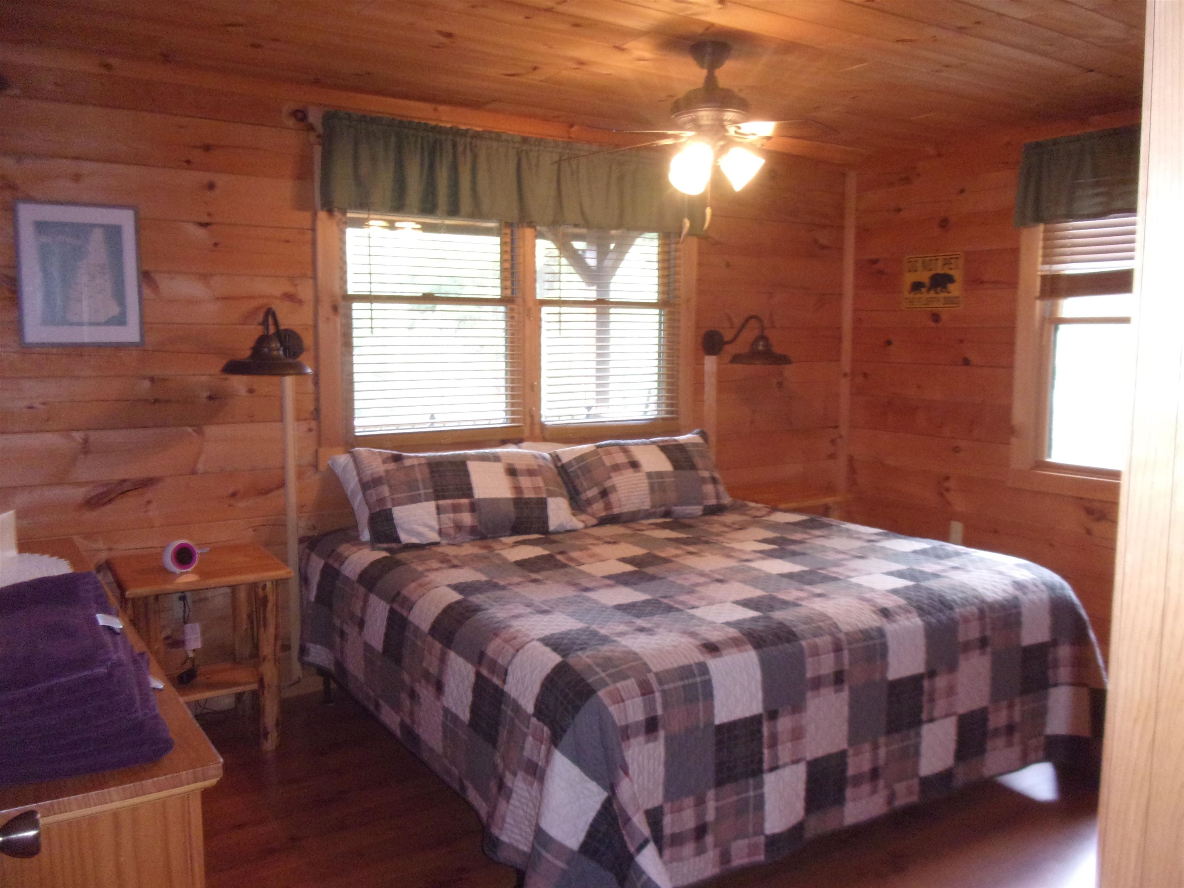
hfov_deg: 63.4
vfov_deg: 49.7
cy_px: 444
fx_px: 958
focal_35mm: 28
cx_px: 592
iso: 434
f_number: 3.9
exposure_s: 1/17
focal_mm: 5.1
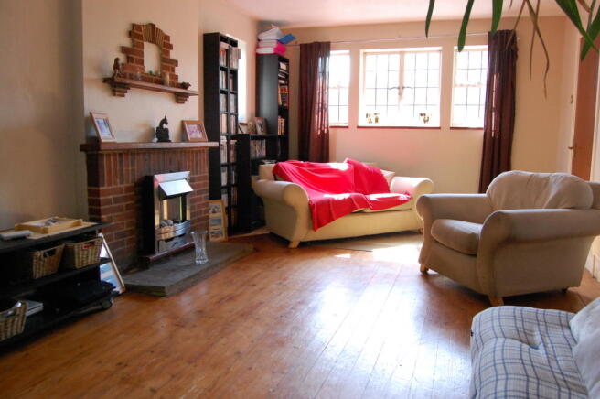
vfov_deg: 47.8
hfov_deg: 67.4
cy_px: 200
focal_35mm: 27
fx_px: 450
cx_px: 300
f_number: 6.3
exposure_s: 1/160
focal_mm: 18
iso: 1600
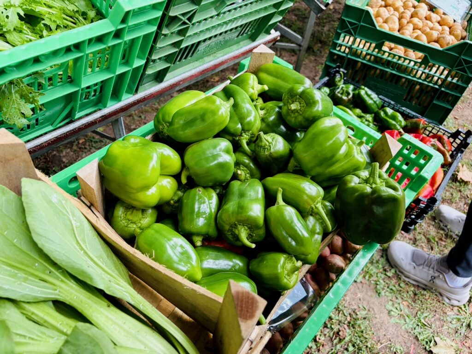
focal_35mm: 26
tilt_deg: -49.8
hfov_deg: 67.3
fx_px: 355
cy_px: 177
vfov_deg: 53.1
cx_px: 236
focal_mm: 5.96
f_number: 1.6
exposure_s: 1/105
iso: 125
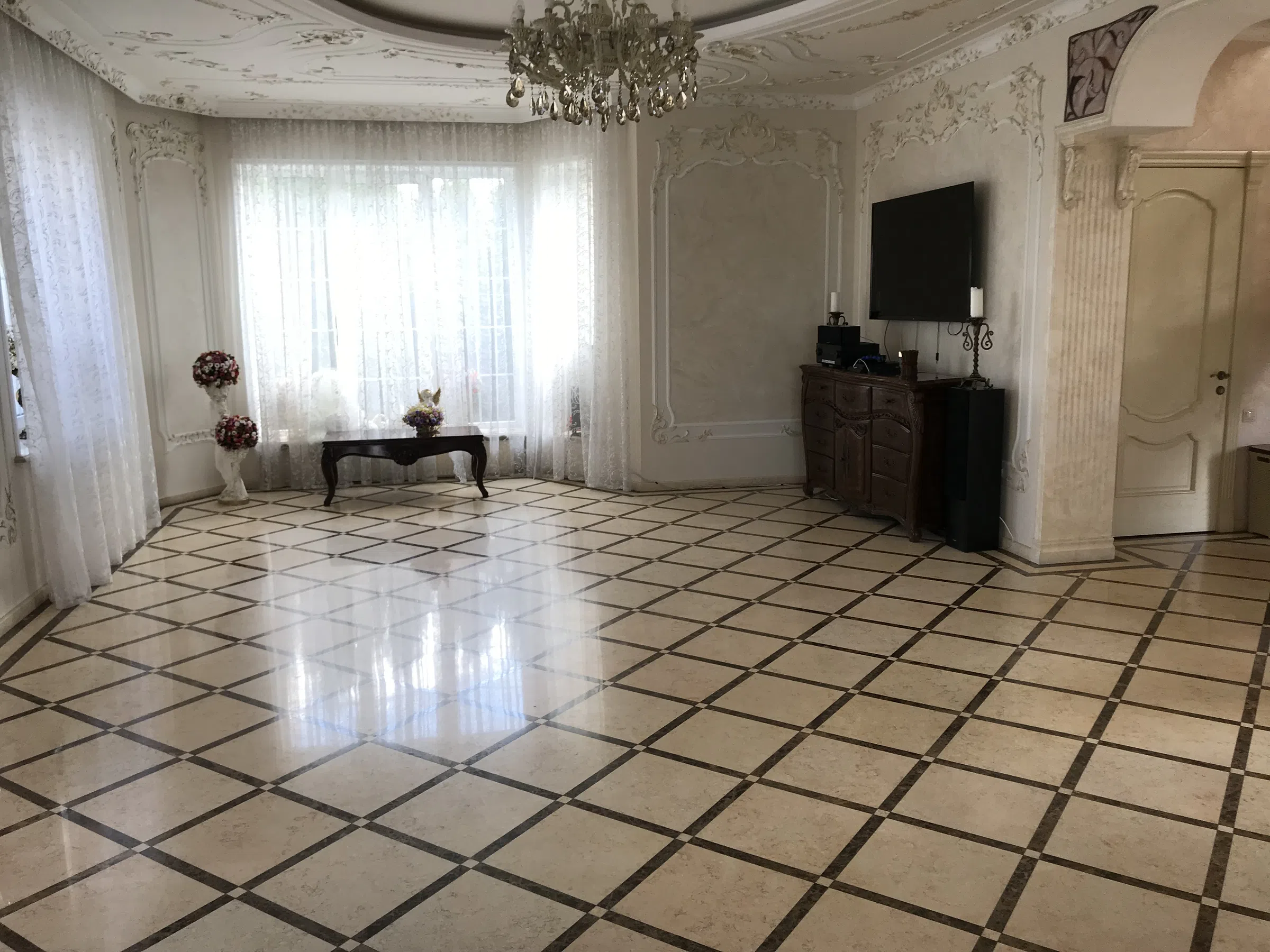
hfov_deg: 63.4
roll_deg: -0.2
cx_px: 635
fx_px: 1027
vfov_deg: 49.7
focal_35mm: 28
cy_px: 476
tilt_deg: -9.2
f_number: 1.8
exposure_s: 1/50
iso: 25
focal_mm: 3.99
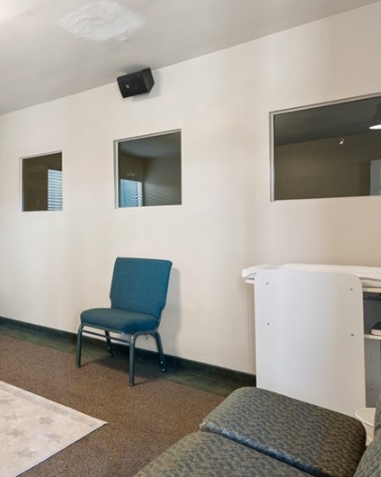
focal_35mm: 29
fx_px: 409
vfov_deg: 60.4
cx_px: 2
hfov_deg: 43.1
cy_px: 224
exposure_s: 1/2
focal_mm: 16
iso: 320
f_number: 9
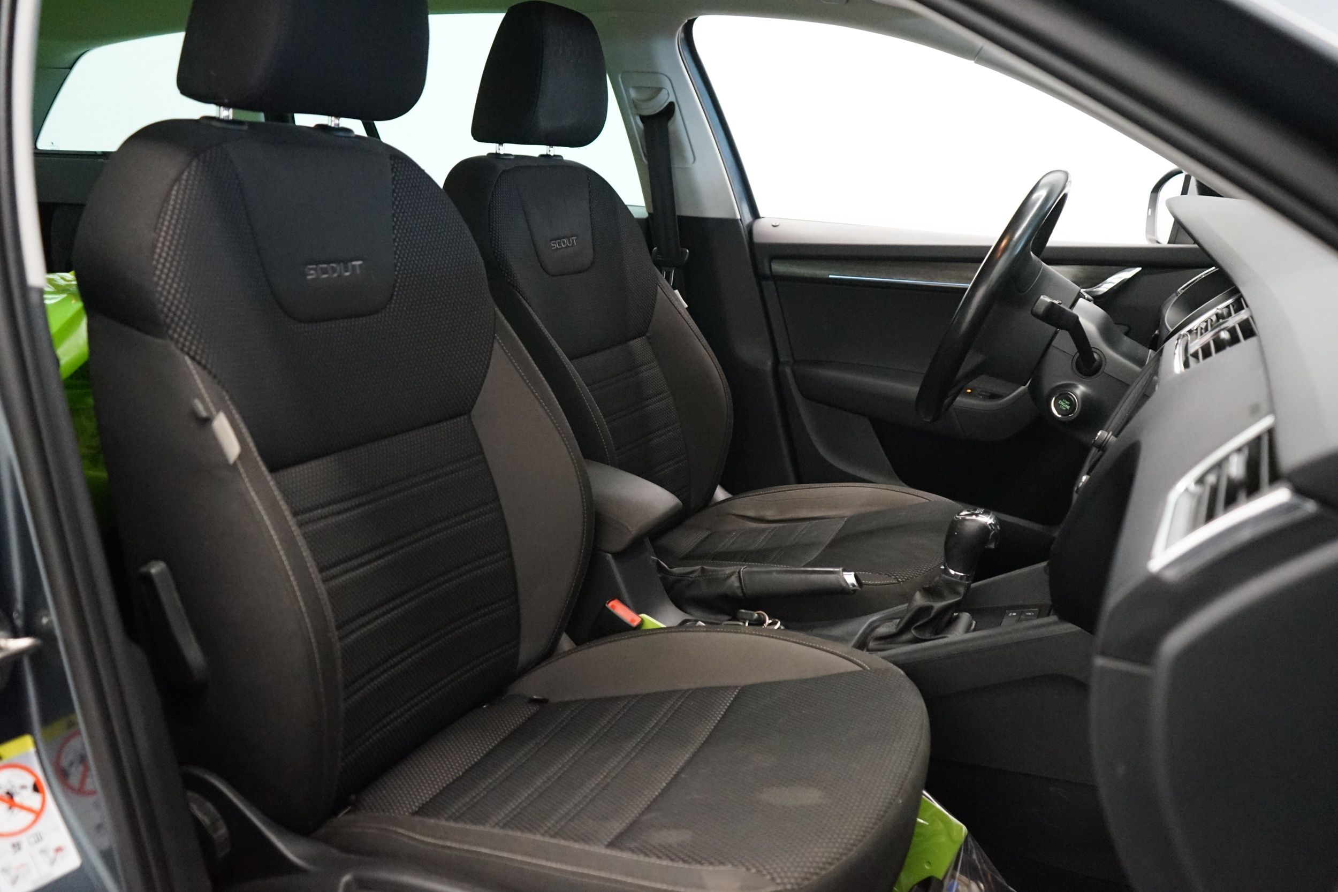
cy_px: 446
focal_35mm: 29
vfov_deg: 45.0
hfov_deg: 63.7
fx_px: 1078
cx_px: 669
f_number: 3.5
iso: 6400
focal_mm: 29
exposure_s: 1/160
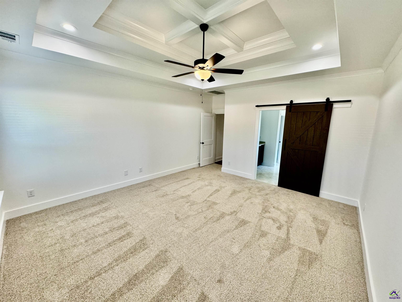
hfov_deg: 102.1
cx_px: 201
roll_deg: -1.9
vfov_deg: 85.7
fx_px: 163
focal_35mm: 14
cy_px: 151
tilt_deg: -9.6
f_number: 2.2
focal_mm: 2.22
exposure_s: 1/120
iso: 250
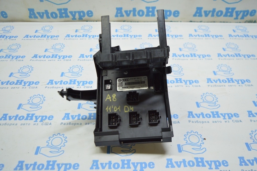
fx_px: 225
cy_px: 86
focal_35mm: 32
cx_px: 128
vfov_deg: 41.6
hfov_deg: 59.5
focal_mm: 21
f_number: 3.8
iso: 400
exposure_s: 1/60
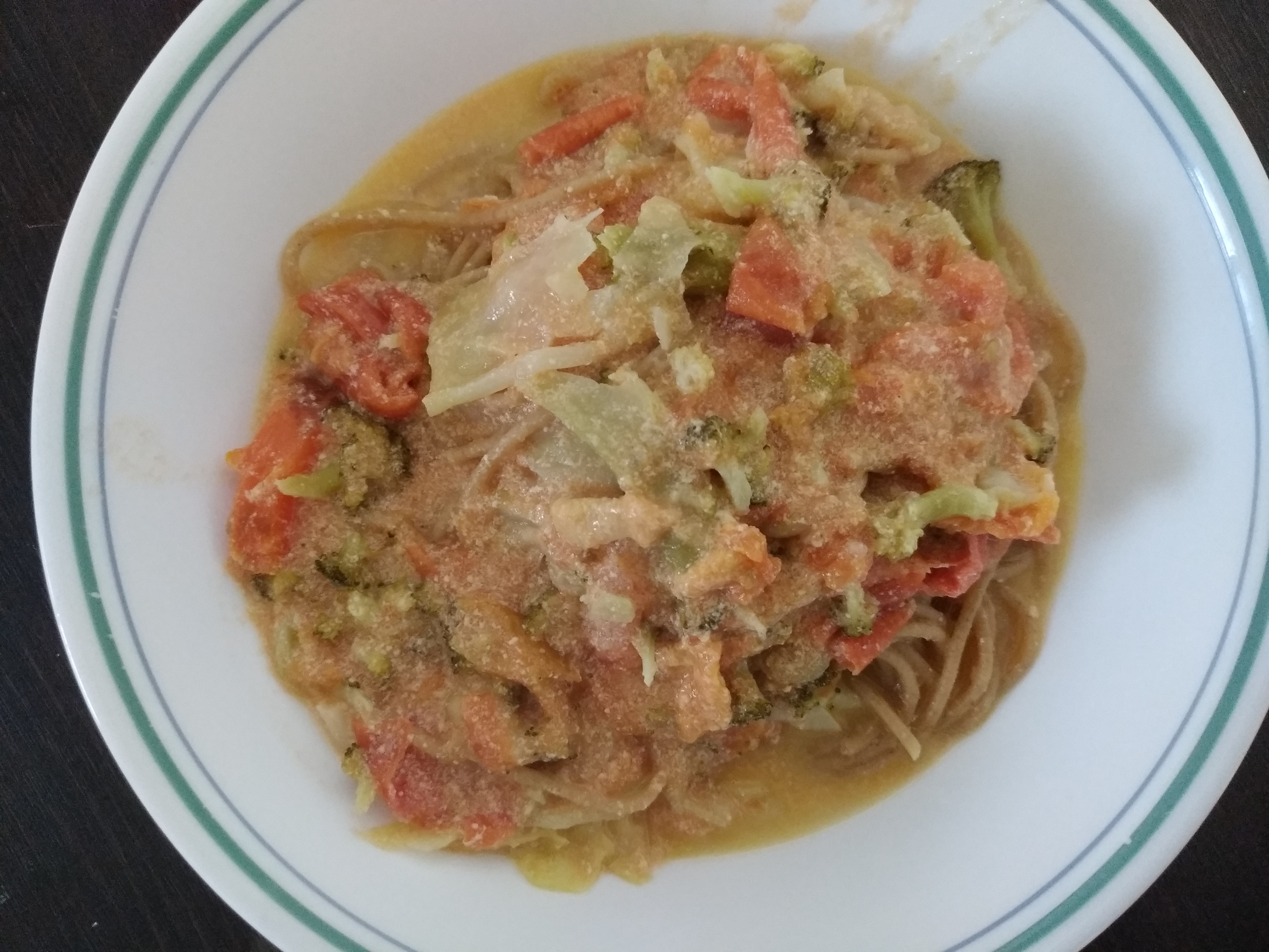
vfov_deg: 58.9
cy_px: 476
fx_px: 843
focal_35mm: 23
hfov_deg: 73.9
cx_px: 634
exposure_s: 1/30
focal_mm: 3.94
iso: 674
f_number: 1.9
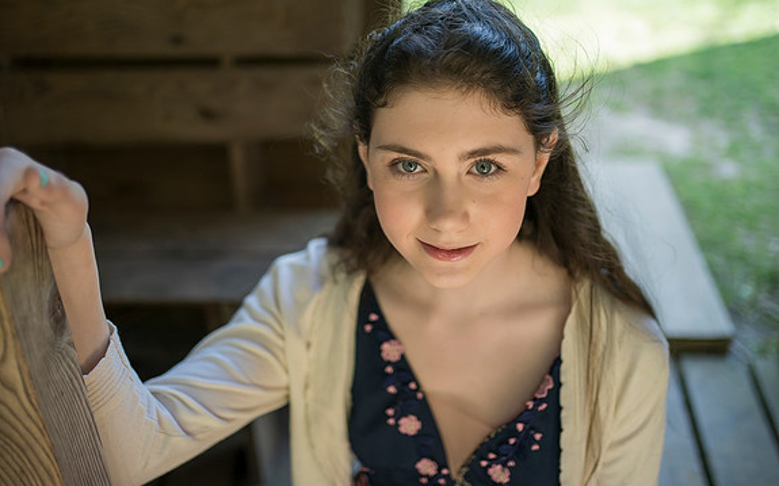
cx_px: 387
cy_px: 232
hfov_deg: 54.0
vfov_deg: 35.3
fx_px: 764
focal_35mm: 36
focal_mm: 35
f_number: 1.8
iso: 100
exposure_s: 1/320
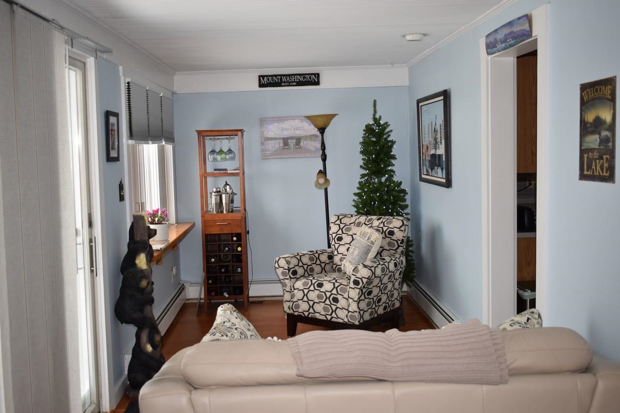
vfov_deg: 34.2
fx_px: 672
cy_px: 206
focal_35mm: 39
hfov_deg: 49.6
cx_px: 310
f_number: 4
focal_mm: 26
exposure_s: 1/60
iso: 100
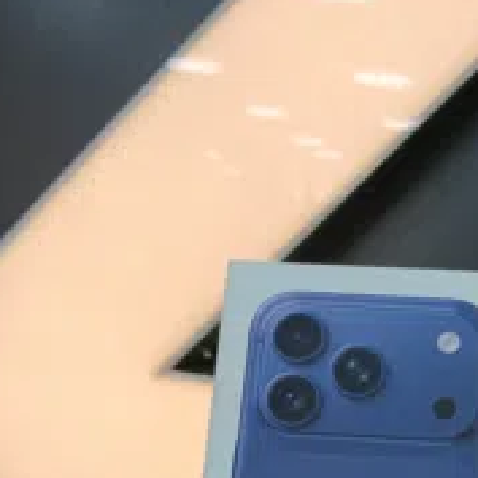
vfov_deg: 31.1
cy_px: 440
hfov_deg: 31.9
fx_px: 812
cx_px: 381
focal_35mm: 52
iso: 25
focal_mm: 3.98
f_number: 1.8
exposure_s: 1/100
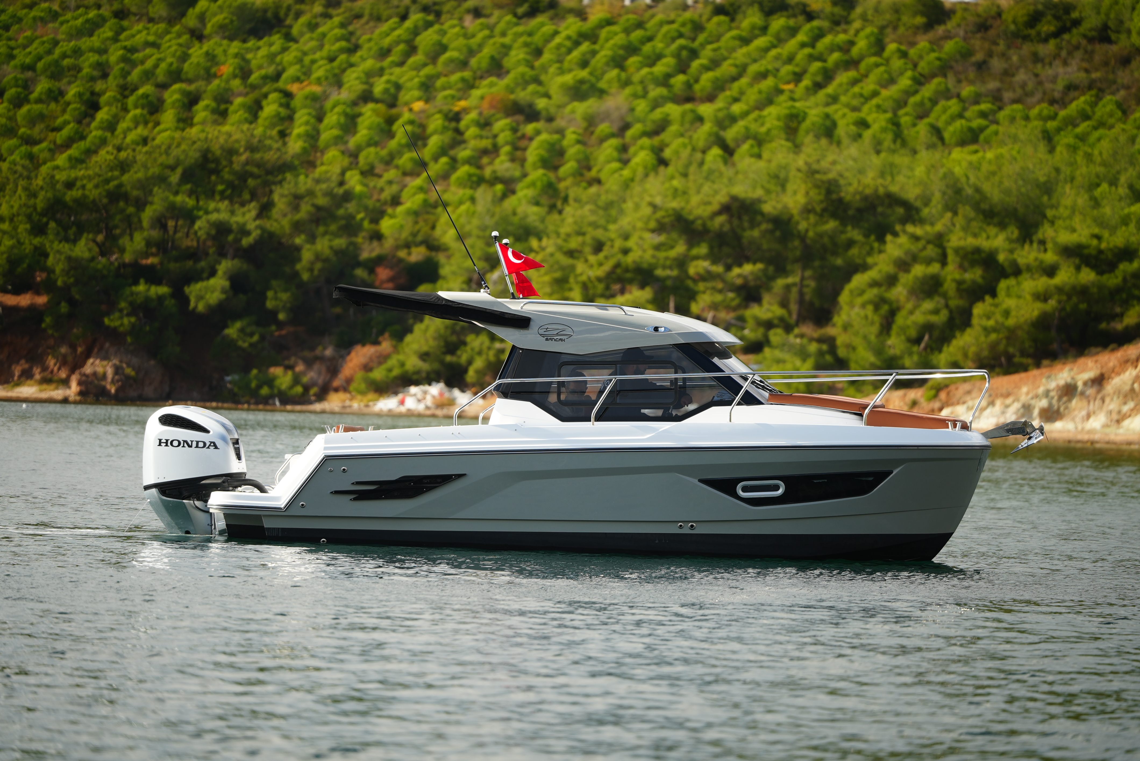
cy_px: 380
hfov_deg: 14.3
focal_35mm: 143
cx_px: 570
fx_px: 4531
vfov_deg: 9.6
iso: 100
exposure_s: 1/400
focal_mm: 143
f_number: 2.8
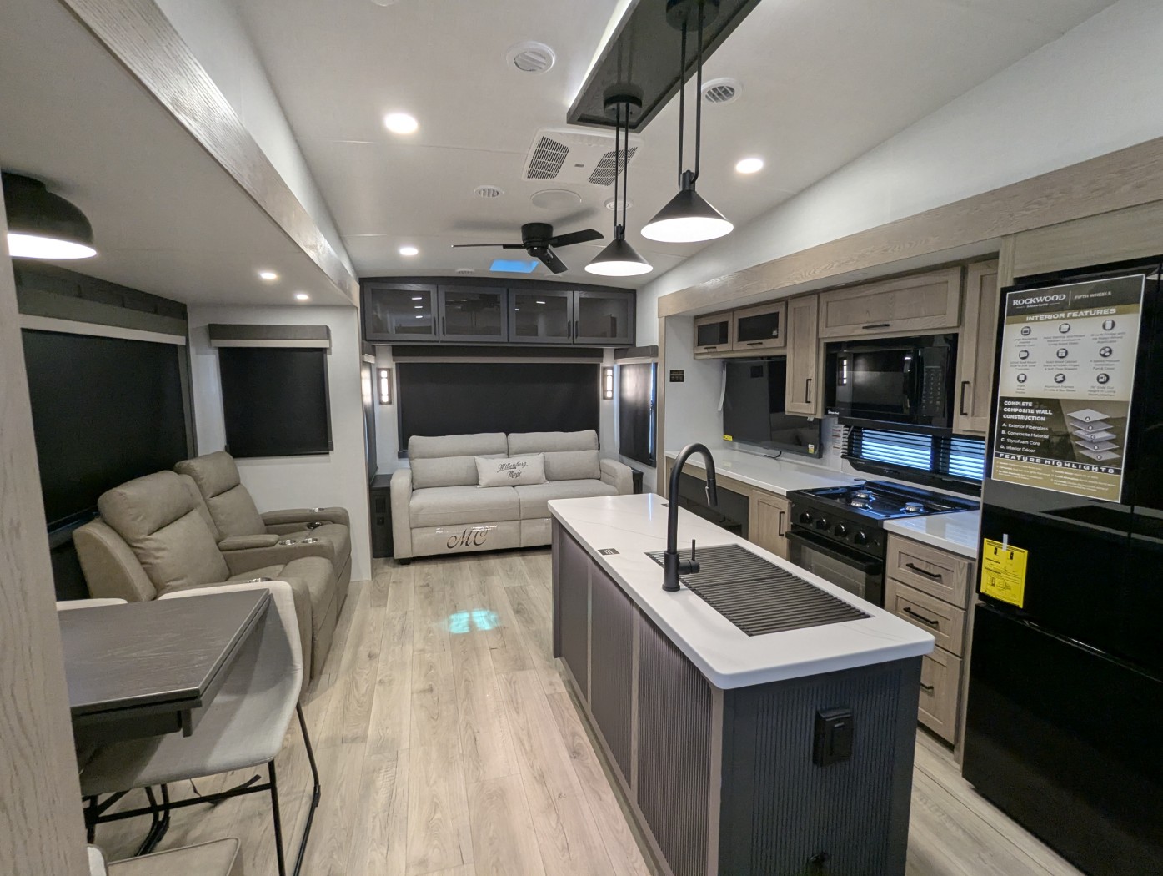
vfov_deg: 78.2
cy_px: 438
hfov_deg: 94.4
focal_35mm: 16
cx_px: 582
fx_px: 538
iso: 190
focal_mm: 2.35
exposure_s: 1/57.6
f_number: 2.2
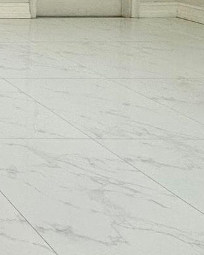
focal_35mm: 55
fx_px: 415
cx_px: -274
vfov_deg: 27.8
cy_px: -83
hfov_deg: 15.6
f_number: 2.2
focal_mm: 2.22
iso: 125
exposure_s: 1/120
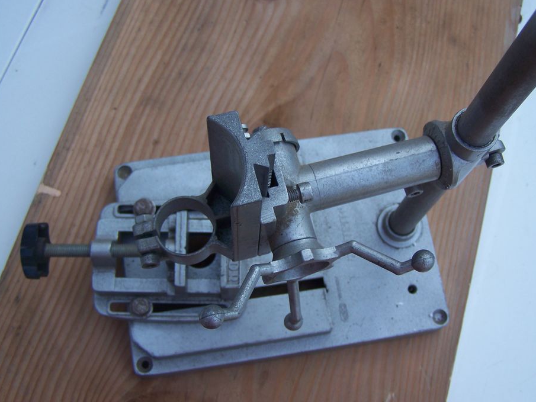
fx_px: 650
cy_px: 188
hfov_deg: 44.8
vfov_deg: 34.3
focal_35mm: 42
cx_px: 288
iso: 64
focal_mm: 6.3
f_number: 2.8
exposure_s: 1/200
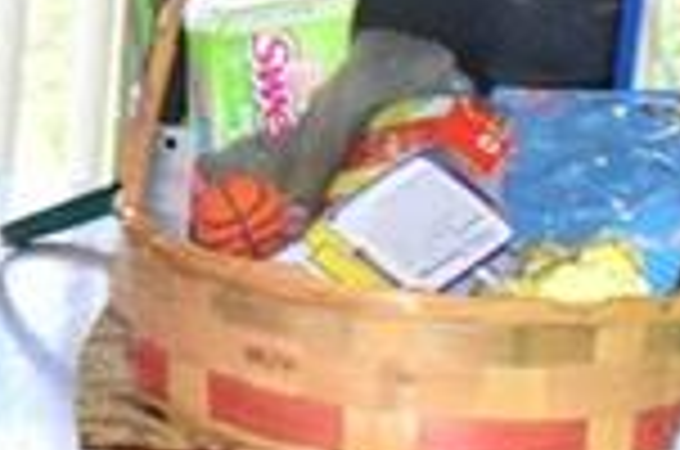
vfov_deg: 5.8
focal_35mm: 234
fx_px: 4418
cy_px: -76
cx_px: -1189
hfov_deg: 7.9
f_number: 5
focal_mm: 23
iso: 640
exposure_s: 1/200
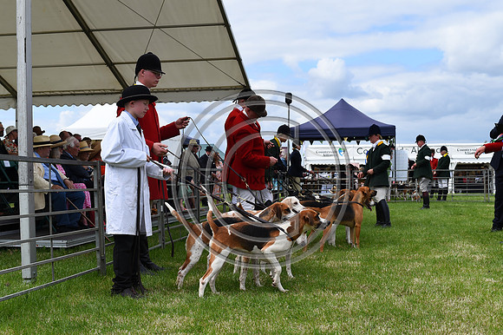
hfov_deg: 39.6
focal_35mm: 50
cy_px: 168
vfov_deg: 27.0
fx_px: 698
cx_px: 252
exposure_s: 1/1250
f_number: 9
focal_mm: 50
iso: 400
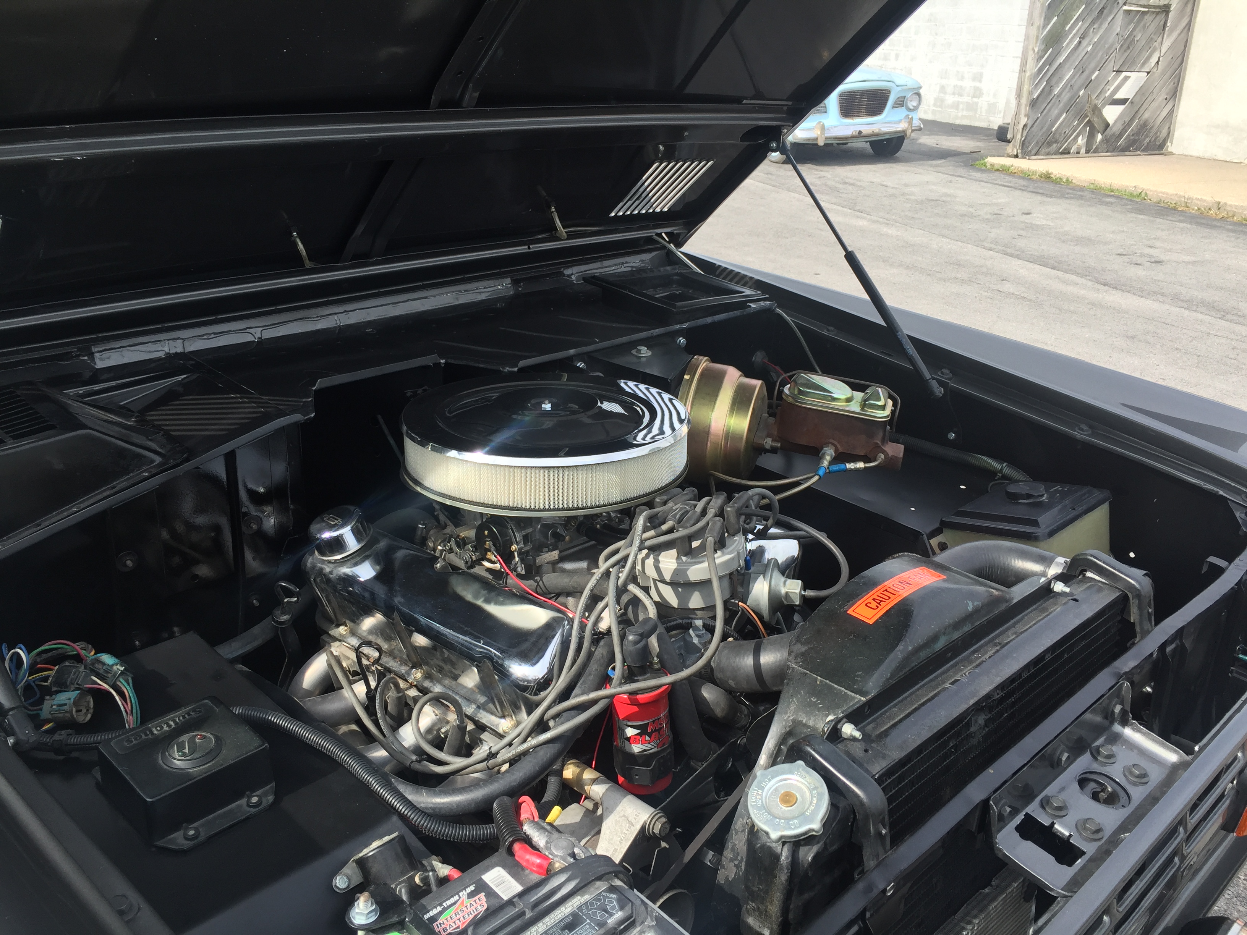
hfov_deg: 61.7
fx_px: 1045
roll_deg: -2.5
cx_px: 624
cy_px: 468
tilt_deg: -22.6
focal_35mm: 29
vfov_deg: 48.2
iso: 32
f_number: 2.2
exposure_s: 1/527
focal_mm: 4.15
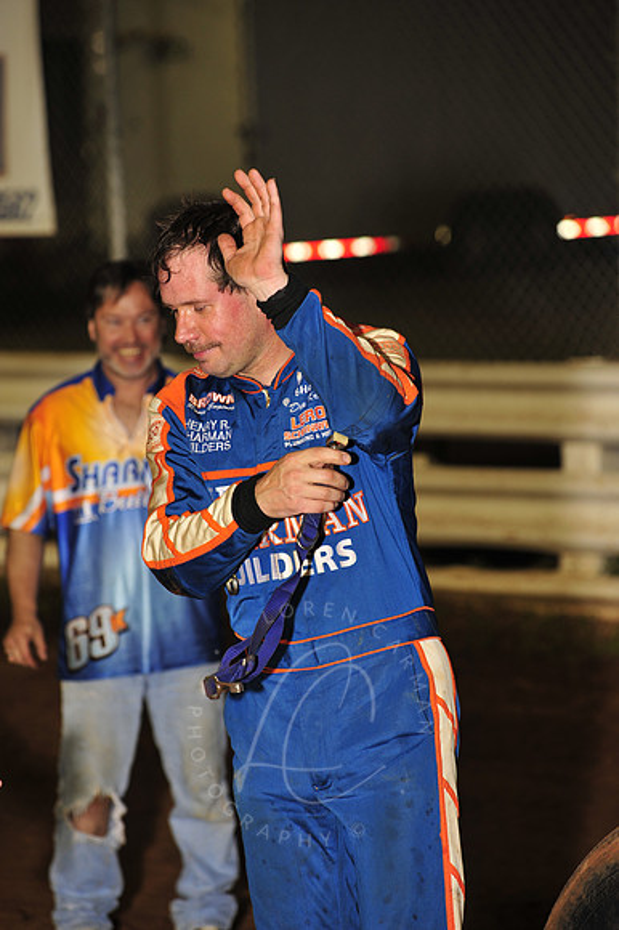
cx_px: 310
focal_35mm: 170
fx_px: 4389
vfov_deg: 12.1
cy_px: 465
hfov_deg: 8.1
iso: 500
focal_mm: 170
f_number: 5.6
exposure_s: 1/200
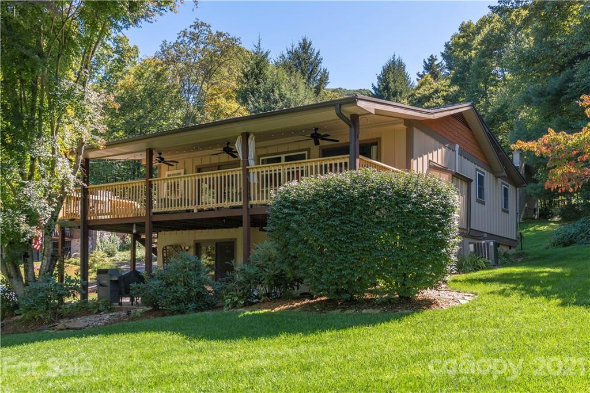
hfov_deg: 61.9
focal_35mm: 30
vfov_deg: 43.6
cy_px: 196
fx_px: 492
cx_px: 295
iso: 320
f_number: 7.1
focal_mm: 30
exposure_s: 1/500
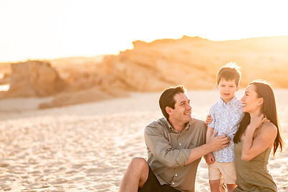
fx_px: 664
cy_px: 119
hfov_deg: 24.4
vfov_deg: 16.4
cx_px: 174
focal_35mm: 83
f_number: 1.8
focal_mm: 58
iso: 100
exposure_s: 1/3200
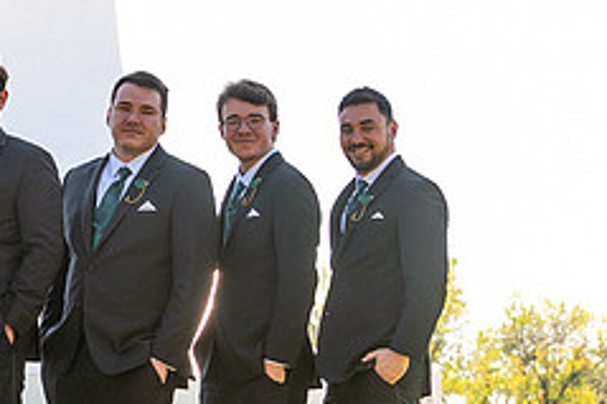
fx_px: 3757
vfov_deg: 6.1
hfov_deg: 9.2
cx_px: -9
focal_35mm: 223
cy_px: 272
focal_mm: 80
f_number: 5.6
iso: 400
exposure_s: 1/400
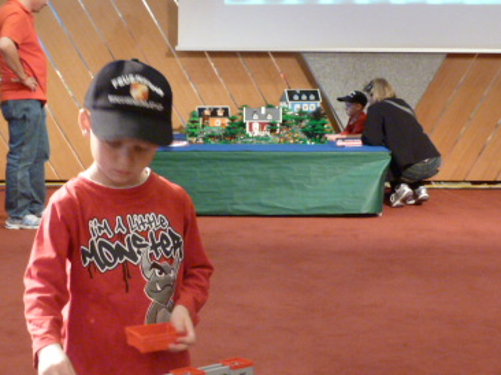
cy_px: 298
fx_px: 1114
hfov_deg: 25.3
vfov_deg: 18.9
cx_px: 293
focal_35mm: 77
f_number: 3.7
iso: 400
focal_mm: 7.3
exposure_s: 1/6
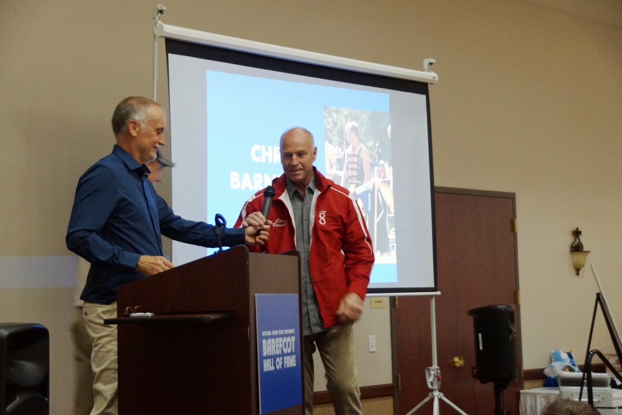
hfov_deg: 27.0
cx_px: 311
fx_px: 1296
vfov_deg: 18.2
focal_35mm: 75
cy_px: 208
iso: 1600
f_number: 4.5
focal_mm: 50
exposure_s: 1/20
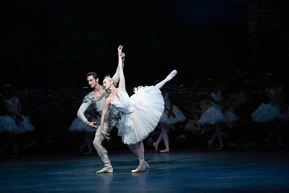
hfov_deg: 10.3
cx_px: 144
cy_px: 96
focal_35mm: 200
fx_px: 1606
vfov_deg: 6.9
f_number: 5
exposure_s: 1/400
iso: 25600
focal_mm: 200
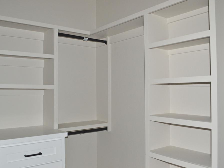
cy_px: 83
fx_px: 214
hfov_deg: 55.3
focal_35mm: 33
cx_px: 108
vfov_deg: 43.0
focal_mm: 20
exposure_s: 1/60
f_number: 11
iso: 800
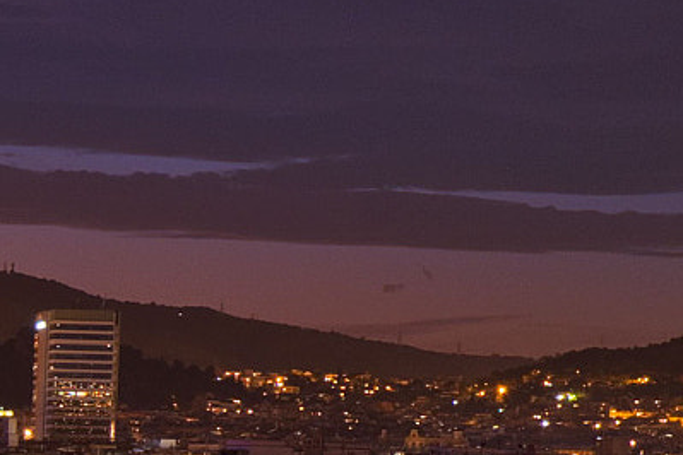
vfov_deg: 4.7
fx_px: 5558
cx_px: -507
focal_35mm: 293
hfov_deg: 6.9
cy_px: 602
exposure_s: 30
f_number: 11
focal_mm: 48.4
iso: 200
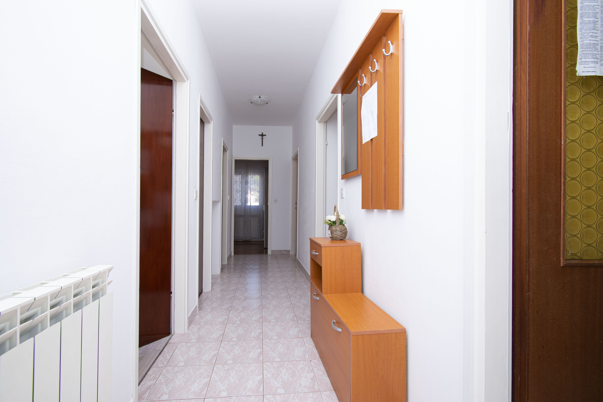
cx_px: 302
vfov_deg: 77.3
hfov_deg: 100.4
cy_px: 201
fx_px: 251
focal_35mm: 15
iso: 100
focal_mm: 10
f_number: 5.6
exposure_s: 1/60
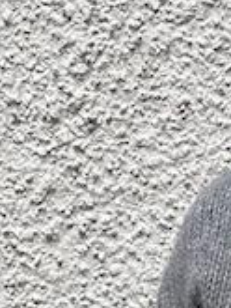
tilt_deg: -14.8
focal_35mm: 154
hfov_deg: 9.4
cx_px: 339
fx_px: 1368
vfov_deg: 10.9
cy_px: 729
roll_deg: +1.1
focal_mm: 5.96
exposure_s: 1/186
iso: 40
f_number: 1.6
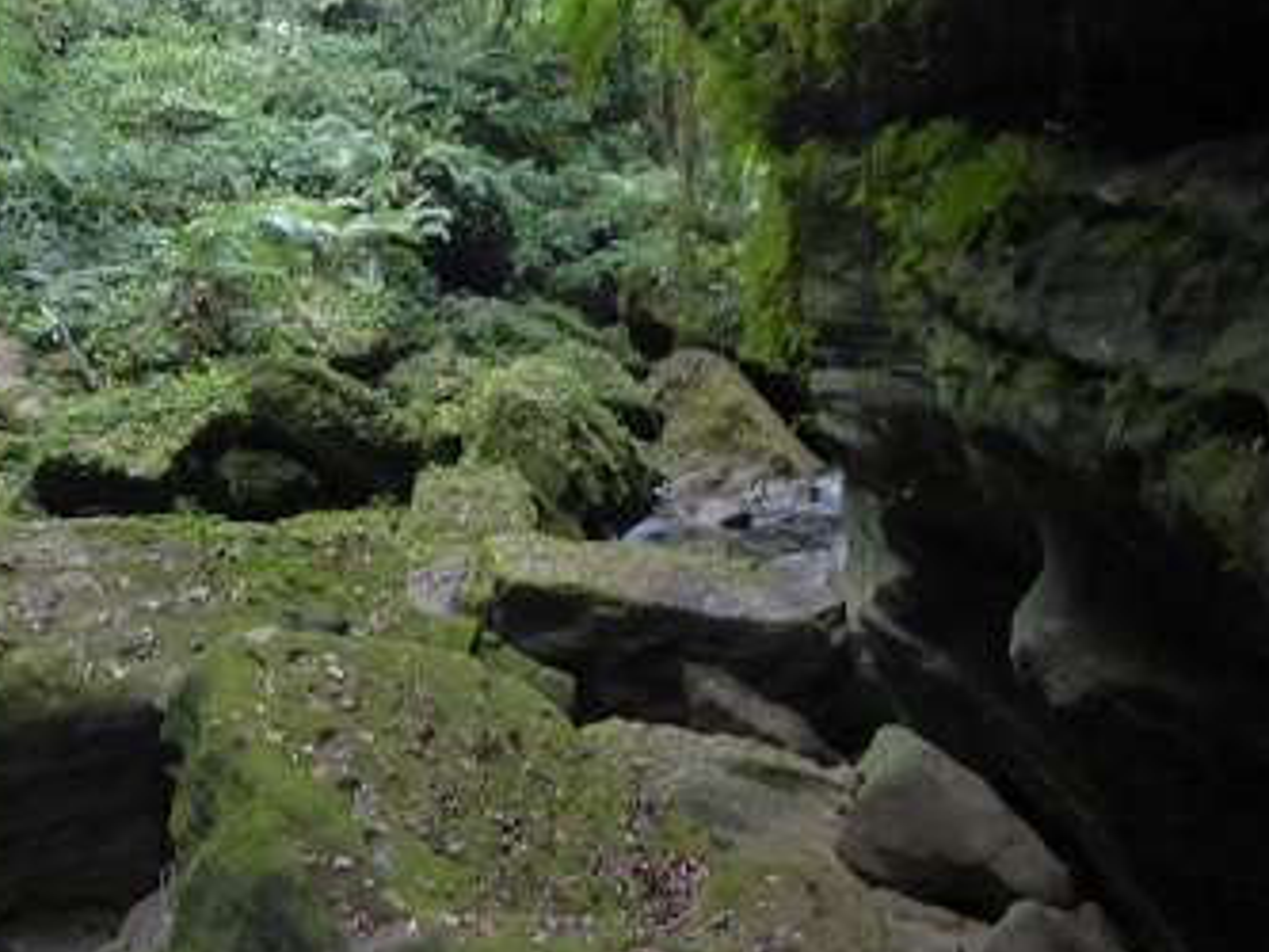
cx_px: 495
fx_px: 1760
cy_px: 449
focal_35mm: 48
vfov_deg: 30.3
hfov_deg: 39.4
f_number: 3.3
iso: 1250
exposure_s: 1/250
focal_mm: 4.3
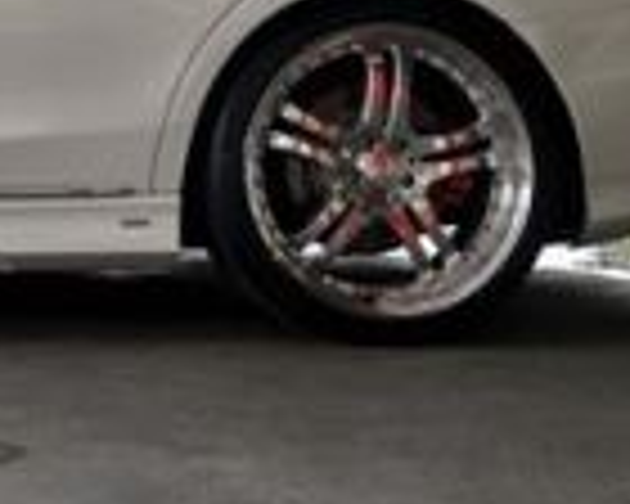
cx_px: -346
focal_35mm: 124
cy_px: -232
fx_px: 2311
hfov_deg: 14.4
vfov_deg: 11.9
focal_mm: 21
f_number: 7.1
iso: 200
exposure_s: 1/50
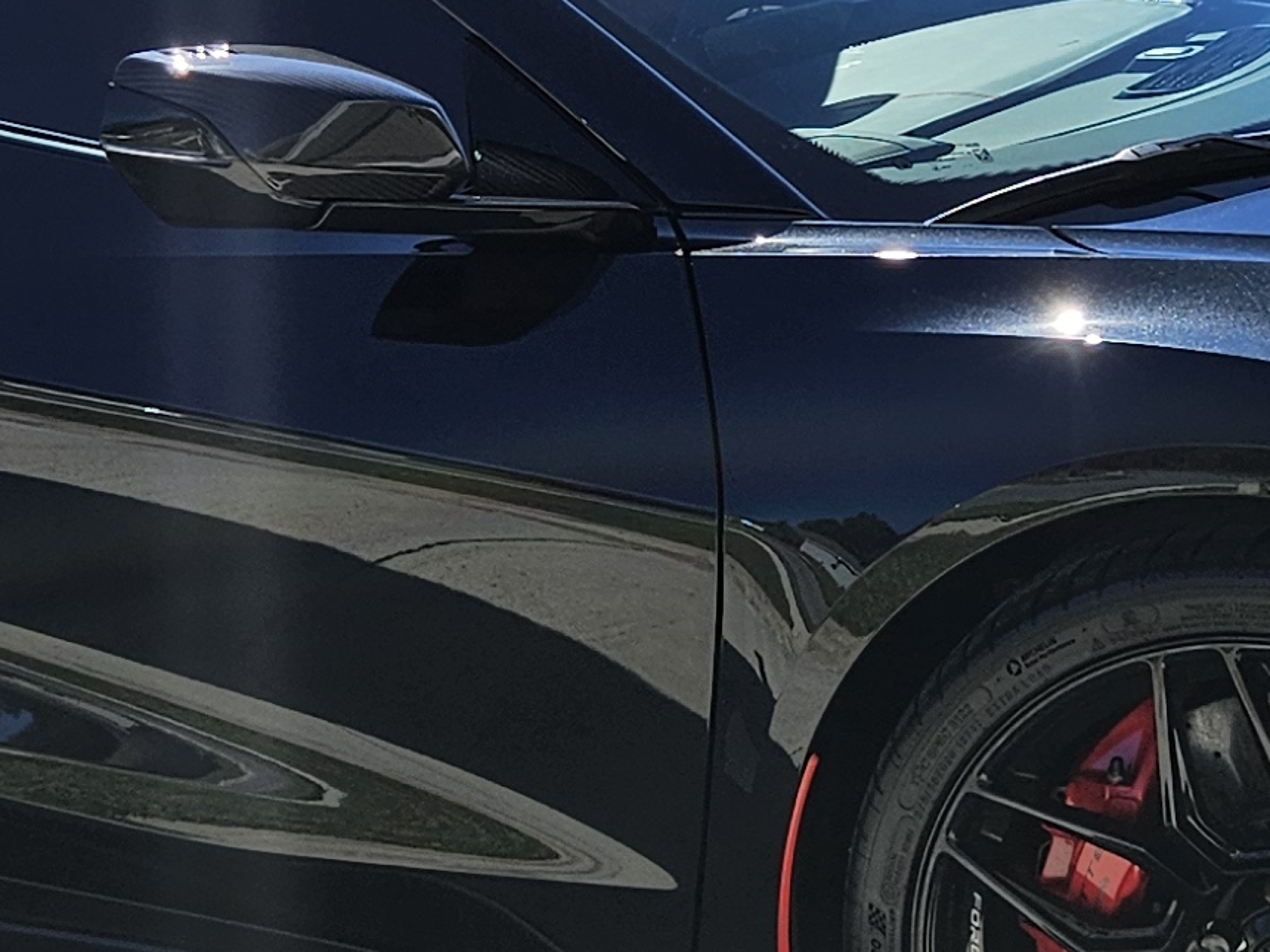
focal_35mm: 107
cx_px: 567
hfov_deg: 18.4
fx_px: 3926
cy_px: 266
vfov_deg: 13.8
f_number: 1.8
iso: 25
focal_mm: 5.4
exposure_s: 1/2116
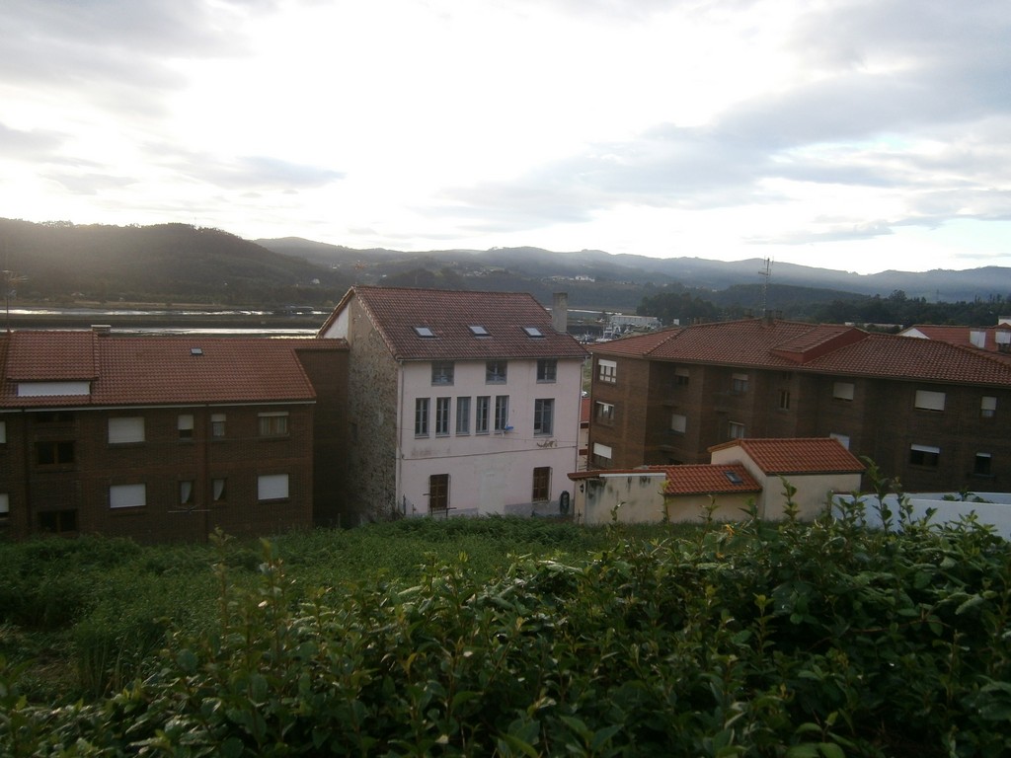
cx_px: 506
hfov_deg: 67.3
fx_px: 759
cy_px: 379
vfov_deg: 53.1
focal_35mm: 26
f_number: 2.8
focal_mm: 4.7
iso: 80
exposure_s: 1/160
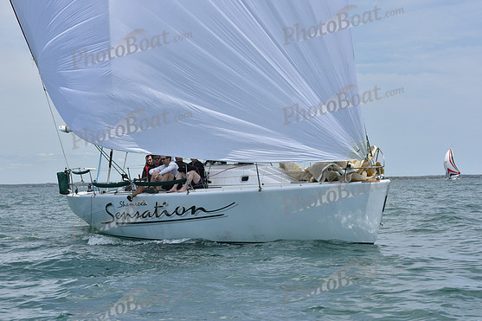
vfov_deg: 13.8
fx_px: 1325
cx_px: 238
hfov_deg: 20.6
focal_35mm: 99
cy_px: 160
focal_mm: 95
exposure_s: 1/1250
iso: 400
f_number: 10
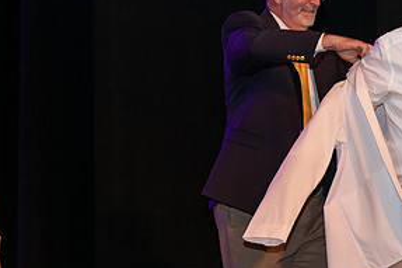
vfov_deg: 8.3
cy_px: 85
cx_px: 391
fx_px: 1853
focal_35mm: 166
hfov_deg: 12.3
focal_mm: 82
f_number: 4
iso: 2000
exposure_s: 1/200
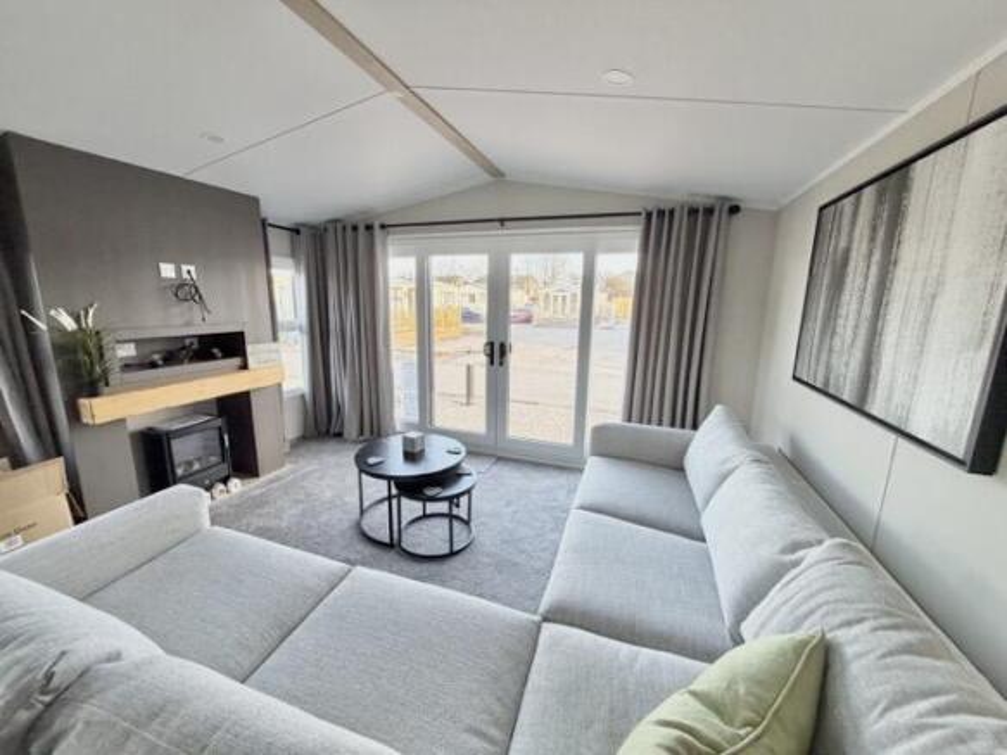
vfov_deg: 85.7
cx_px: 504
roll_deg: +0.4
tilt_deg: -11.7
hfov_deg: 102.1
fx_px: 407
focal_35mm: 14
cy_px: 378
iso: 200
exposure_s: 1/121
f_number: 2.2
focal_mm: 2.22
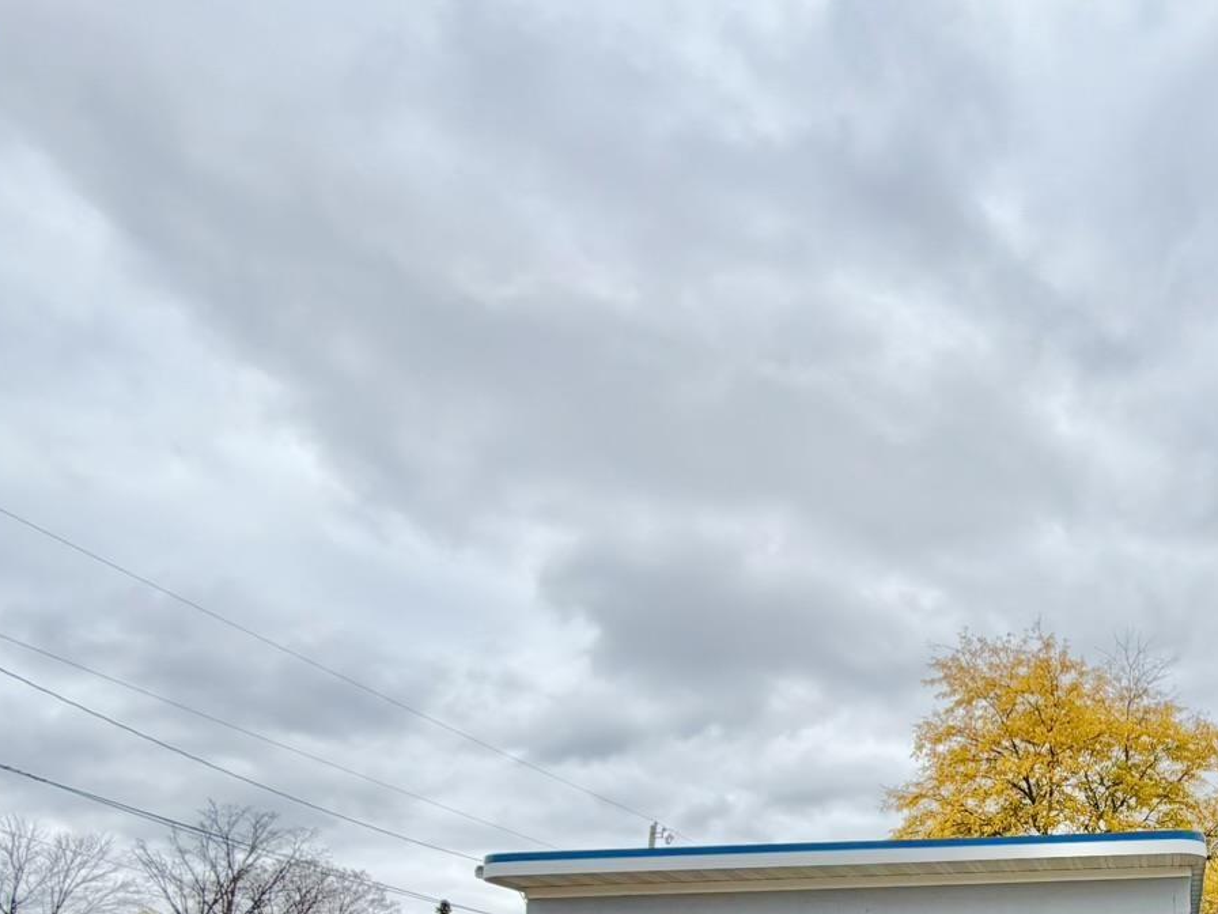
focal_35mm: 32
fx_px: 1126
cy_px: 914
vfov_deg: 39.1
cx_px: 1160
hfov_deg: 48.8
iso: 20
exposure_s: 1/770
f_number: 2.2
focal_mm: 2.22
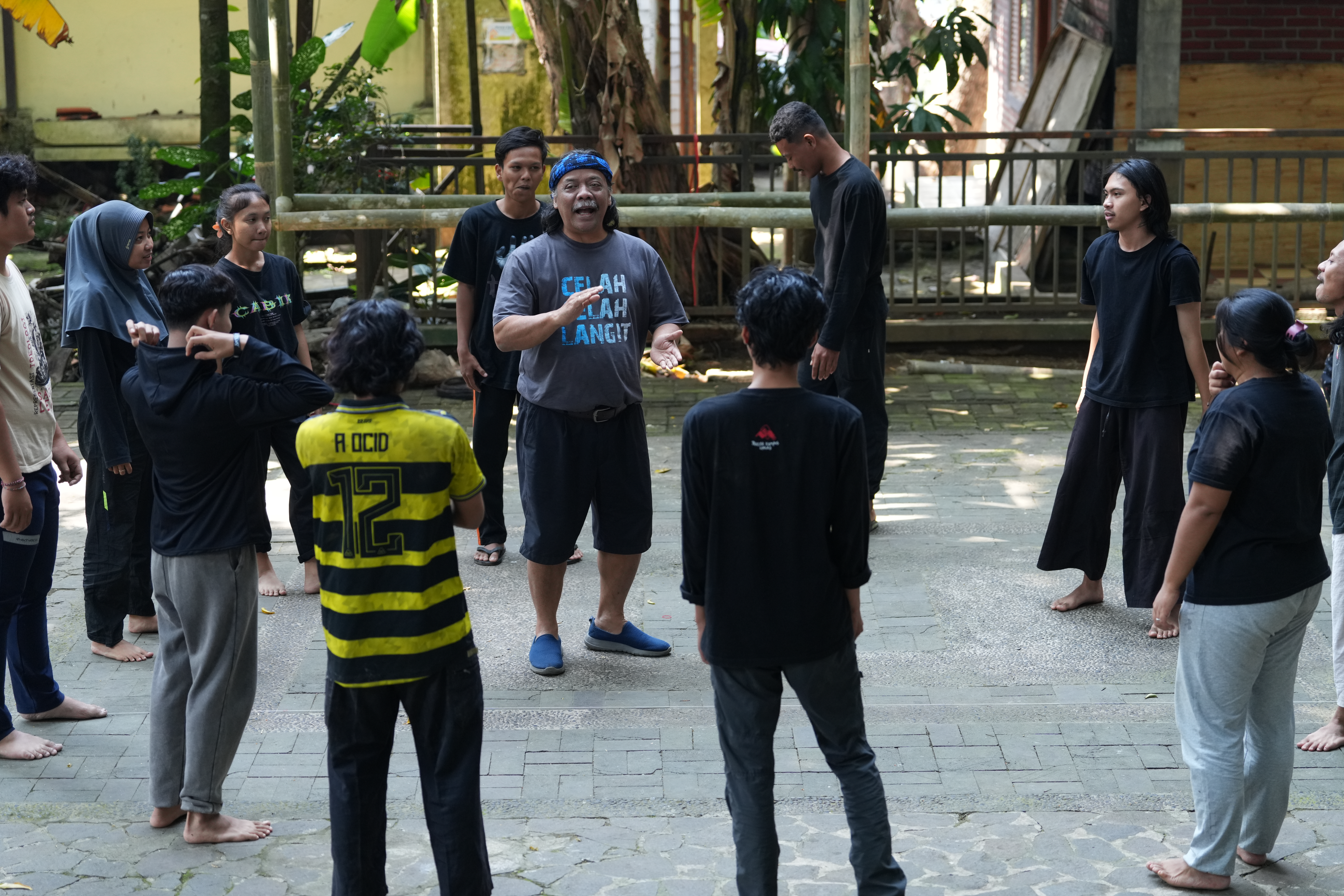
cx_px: 703
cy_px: 427
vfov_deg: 18.2
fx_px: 2800
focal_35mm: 75
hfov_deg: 27.0
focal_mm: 70
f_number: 2.8
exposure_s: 1/320
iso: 800
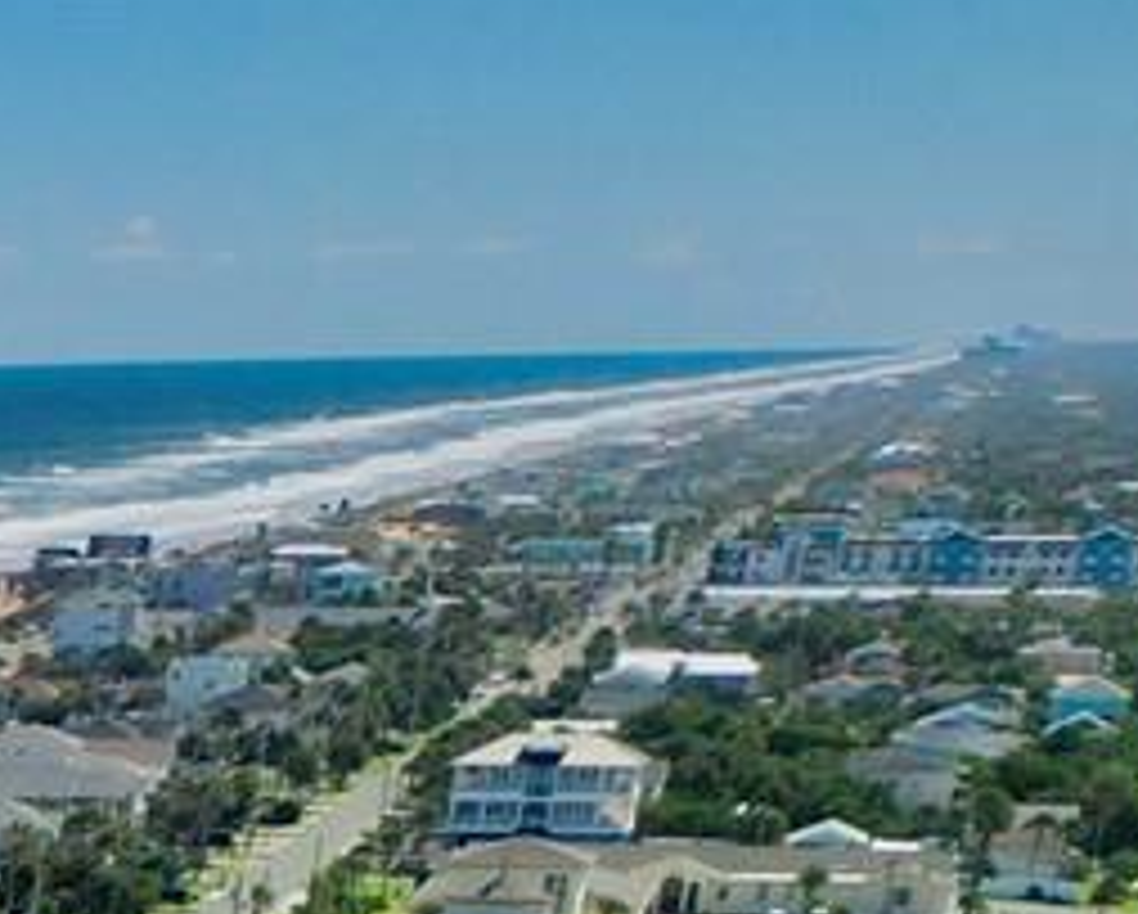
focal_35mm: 148
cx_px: -1889
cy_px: 2521
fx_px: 4990
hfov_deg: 10.5
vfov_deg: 8.9
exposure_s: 1/2500
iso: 110
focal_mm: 6.72
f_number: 1.7
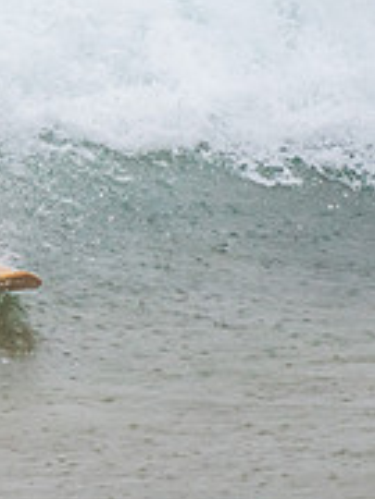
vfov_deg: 1.2
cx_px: -371
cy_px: 41
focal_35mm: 1655
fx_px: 23905
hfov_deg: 0.9
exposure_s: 1/320
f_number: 5.6
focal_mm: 500
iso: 800
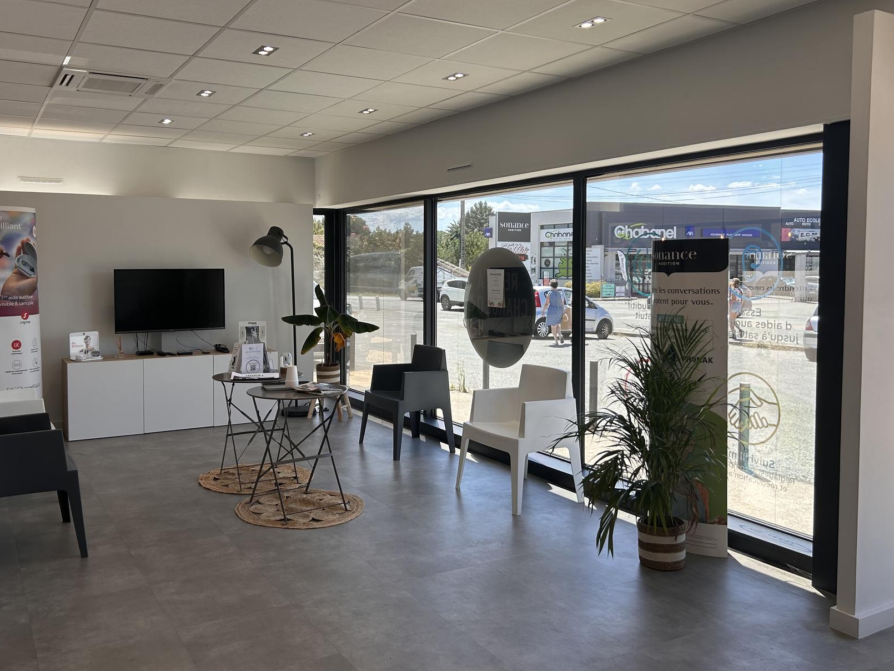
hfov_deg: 58.2
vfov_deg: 45.4
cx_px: 394
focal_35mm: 31
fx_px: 801
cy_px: 299
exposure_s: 1/575
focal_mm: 5.7
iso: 50
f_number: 1.5
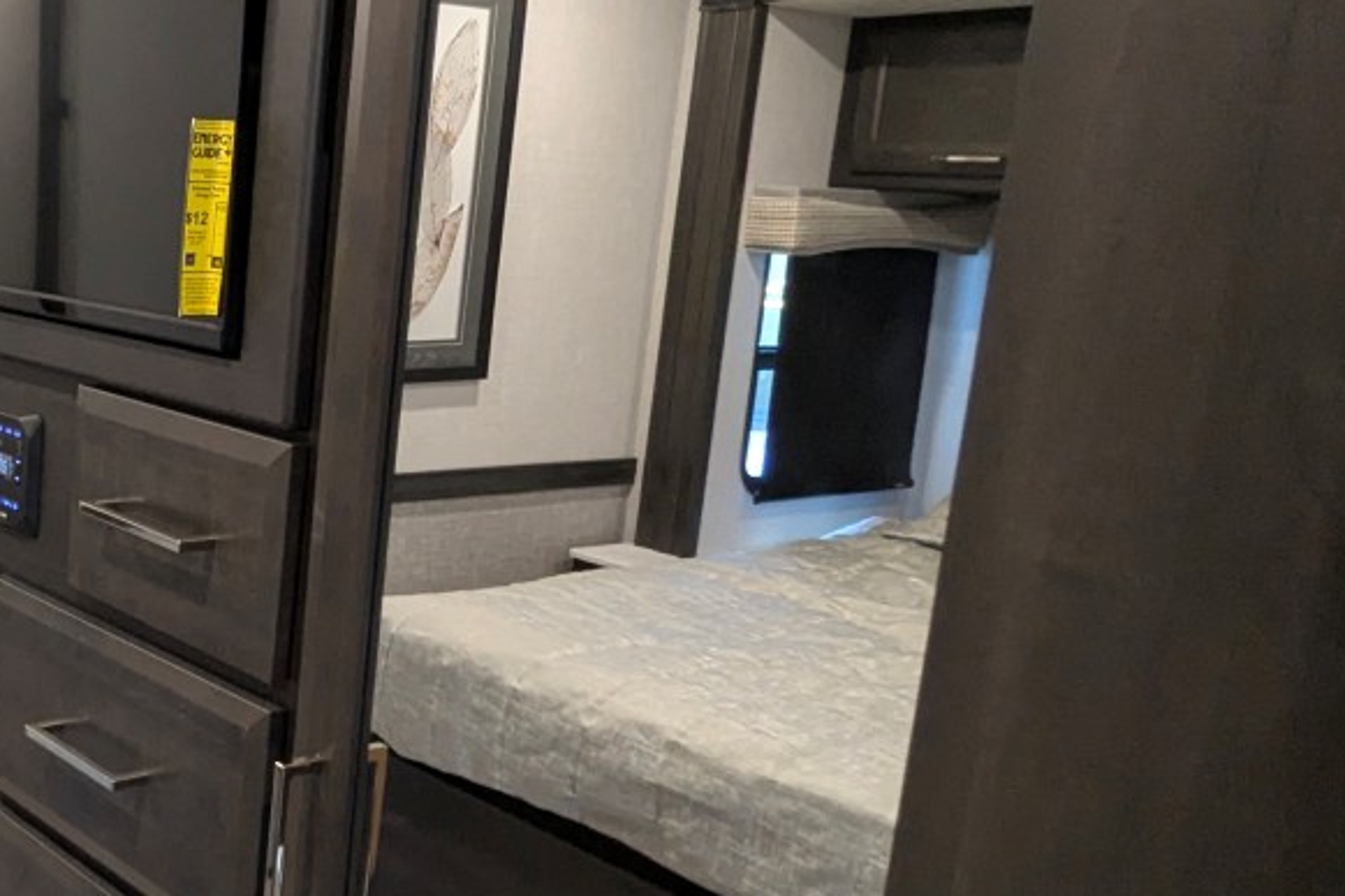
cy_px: 472
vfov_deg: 33.4
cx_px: 8
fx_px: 1494
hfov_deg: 42.1
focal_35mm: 40
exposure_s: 1/34.8
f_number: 2.2
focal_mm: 2.35
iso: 412
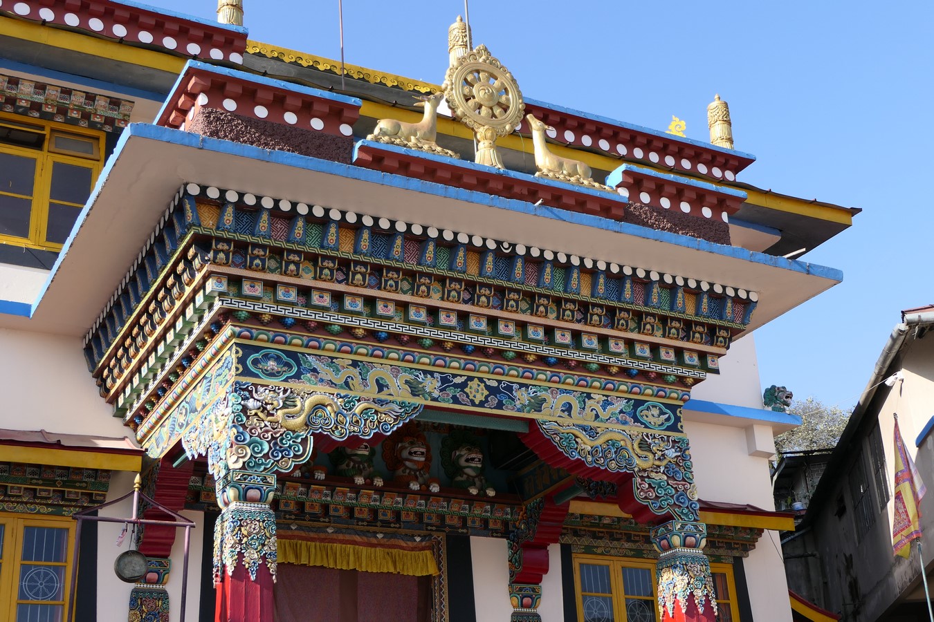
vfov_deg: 28.1
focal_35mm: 48
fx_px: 1245
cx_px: 467
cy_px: 311
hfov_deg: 41.1
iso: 125
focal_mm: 17.8
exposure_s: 1/400
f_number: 4
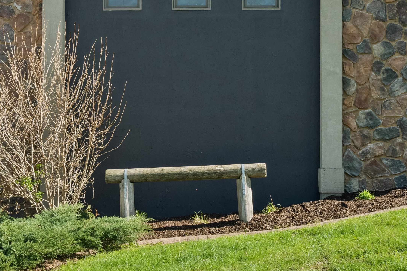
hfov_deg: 33.4
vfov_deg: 22.6
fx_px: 678
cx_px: 189
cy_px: 158
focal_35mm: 60
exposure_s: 1/250
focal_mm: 28
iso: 800
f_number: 13
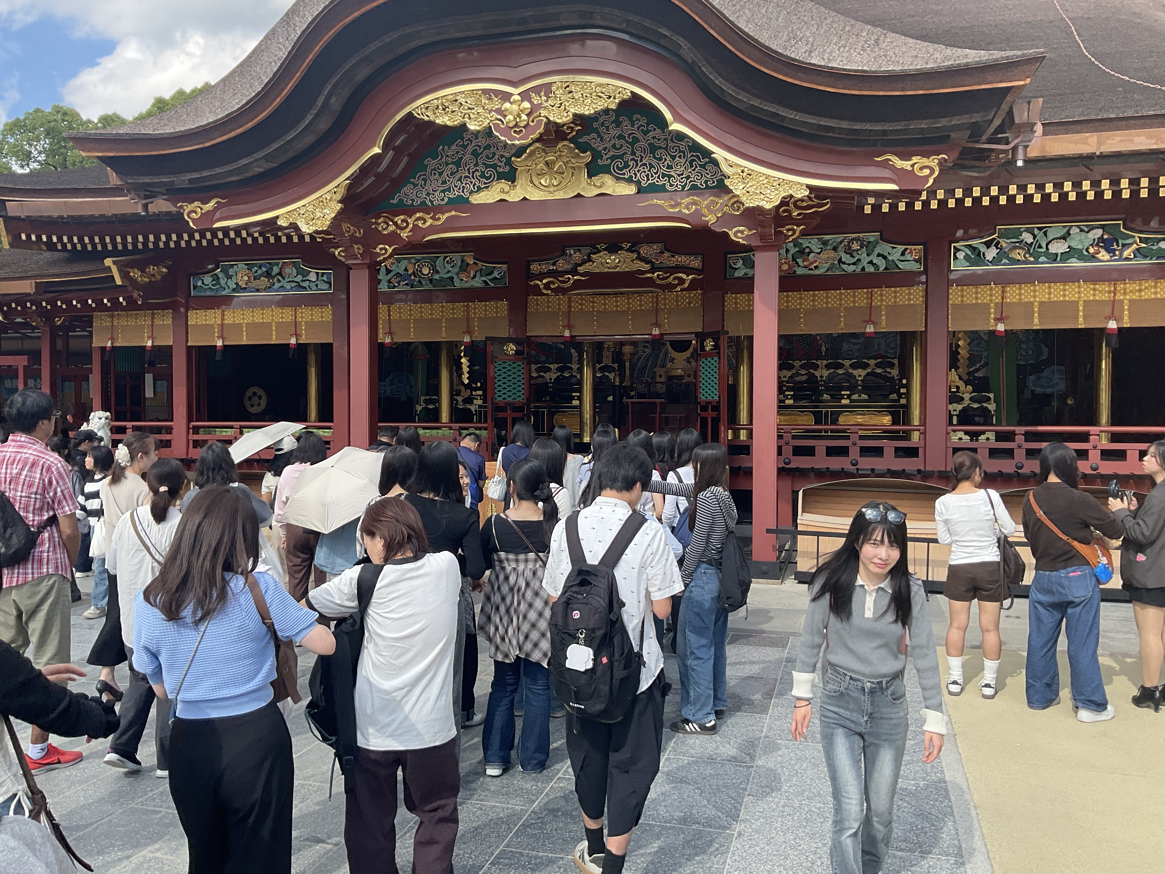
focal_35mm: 29
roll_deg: -0.2
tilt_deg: -2.3
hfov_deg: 61.7
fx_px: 976
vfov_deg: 48.2
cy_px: 437
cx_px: 582
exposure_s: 1/719
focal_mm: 3
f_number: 1.8
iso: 20
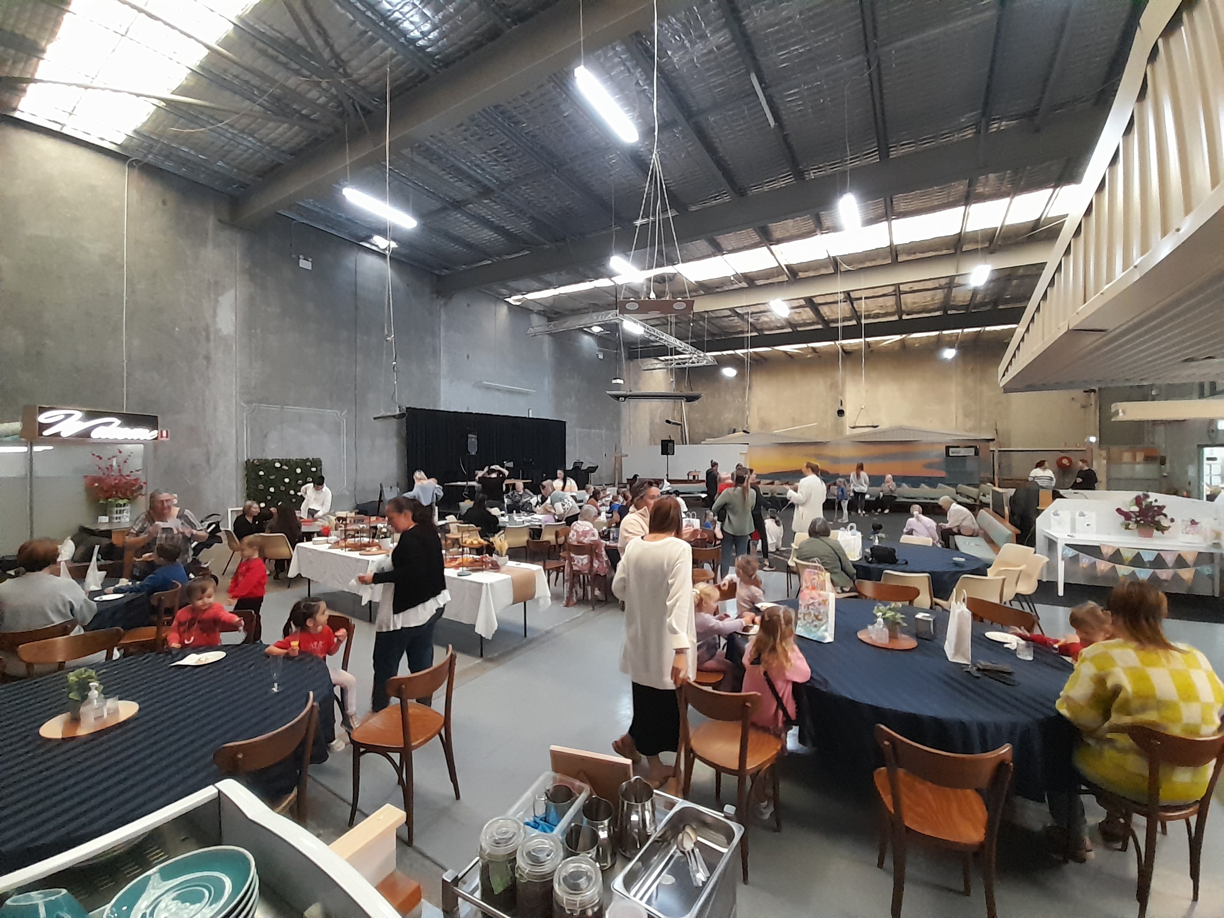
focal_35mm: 13
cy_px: 459
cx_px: 612
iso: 320
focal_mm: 1.13
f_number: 2.2
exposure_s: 1/25
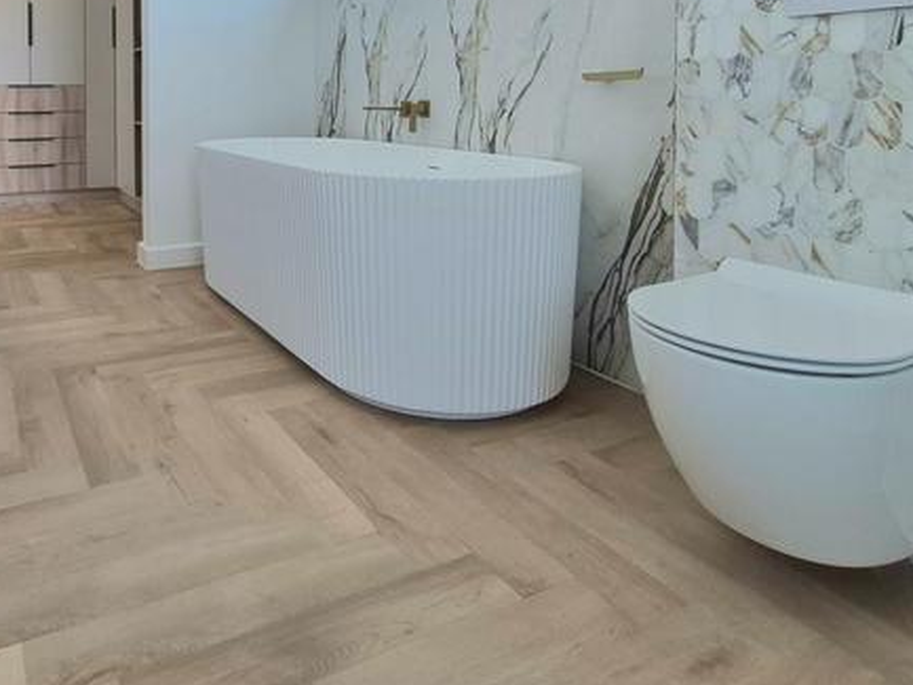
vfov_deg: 51.4
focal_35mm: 24
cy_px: 93
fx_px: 633
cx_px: 278
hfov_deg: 68.8
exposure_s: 1/100
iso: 80
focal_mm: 1.74
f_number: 2.2
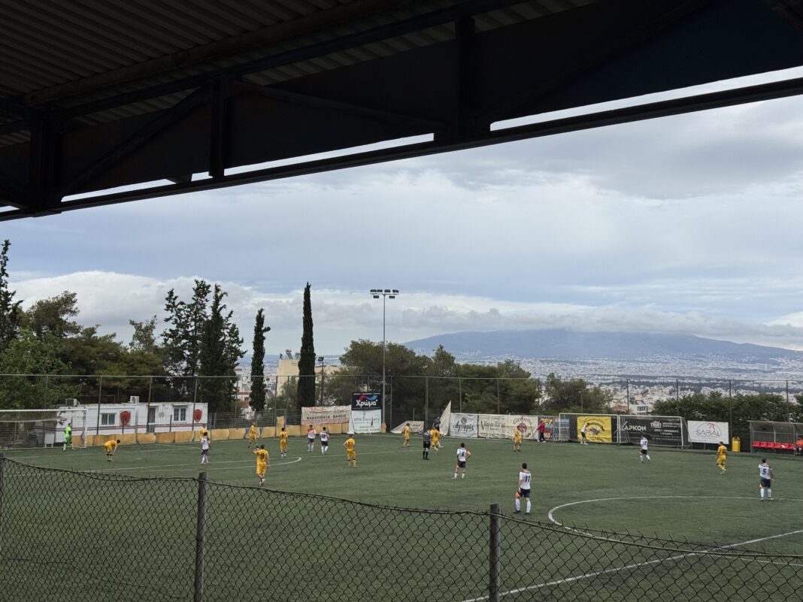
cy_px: 301
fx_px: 1113
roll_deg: +0.2
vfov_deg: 30.3
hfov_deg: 39.7
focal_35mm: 48
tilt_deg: +3.5
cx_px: 402
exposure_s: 1/3425
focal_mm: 6.76
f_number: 1.78
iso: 64
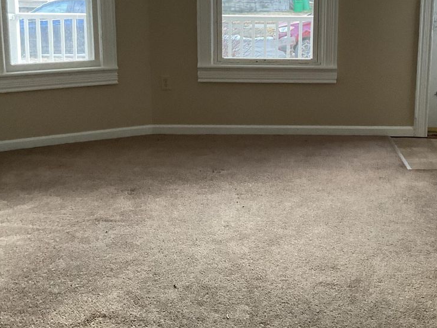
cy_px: 89
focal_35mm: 54
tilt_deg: -8.1
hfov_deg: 35.4
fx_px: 682
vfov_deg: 26.7
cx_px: 270
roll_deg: -1.1
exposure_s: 1/60
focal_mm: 3
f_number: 1.8
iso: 200
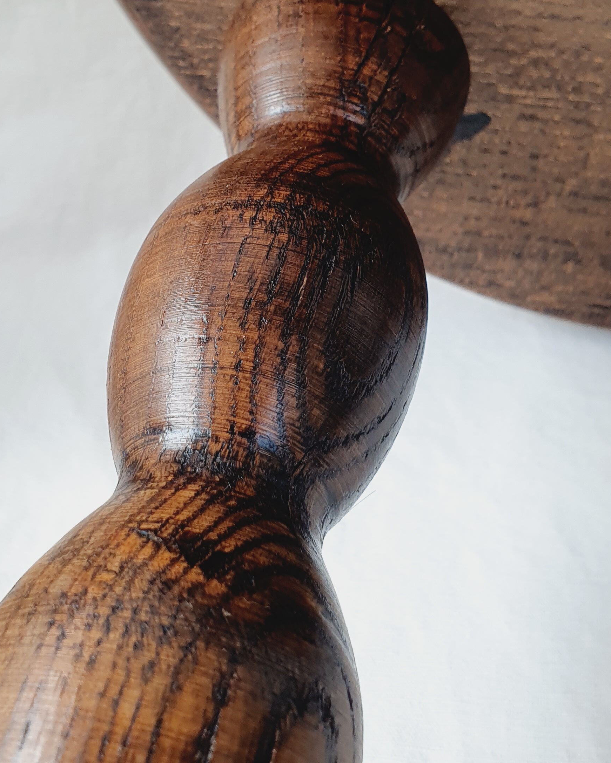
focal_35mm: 47
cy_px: 261
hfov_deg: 32.1
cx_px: 313
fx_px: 1062
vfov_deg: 39.1
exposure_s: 1/100
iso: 50
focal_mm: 4.32
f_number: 2.4
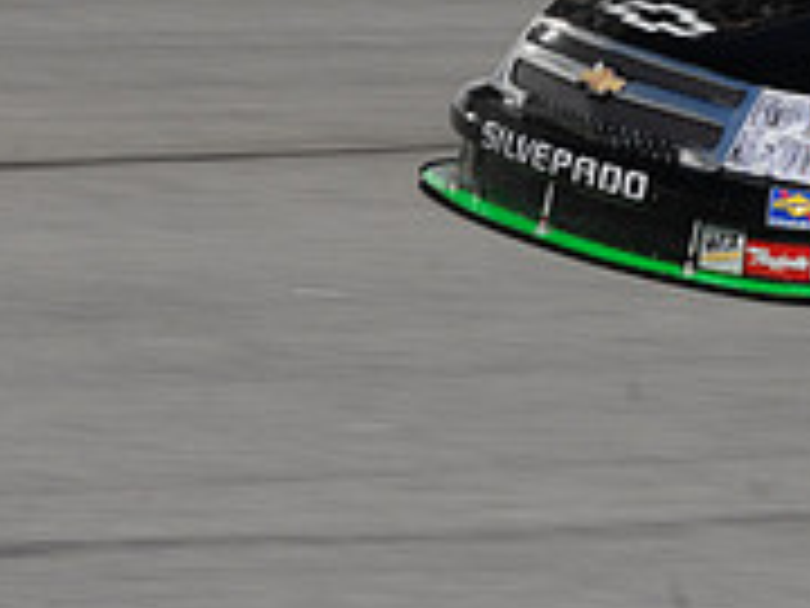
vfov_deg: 2.7
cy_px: -81
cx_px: 1174
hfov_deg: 3.5
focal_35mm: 557
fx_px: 13034
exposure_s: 1/400
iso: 320
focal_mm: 120
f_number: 16
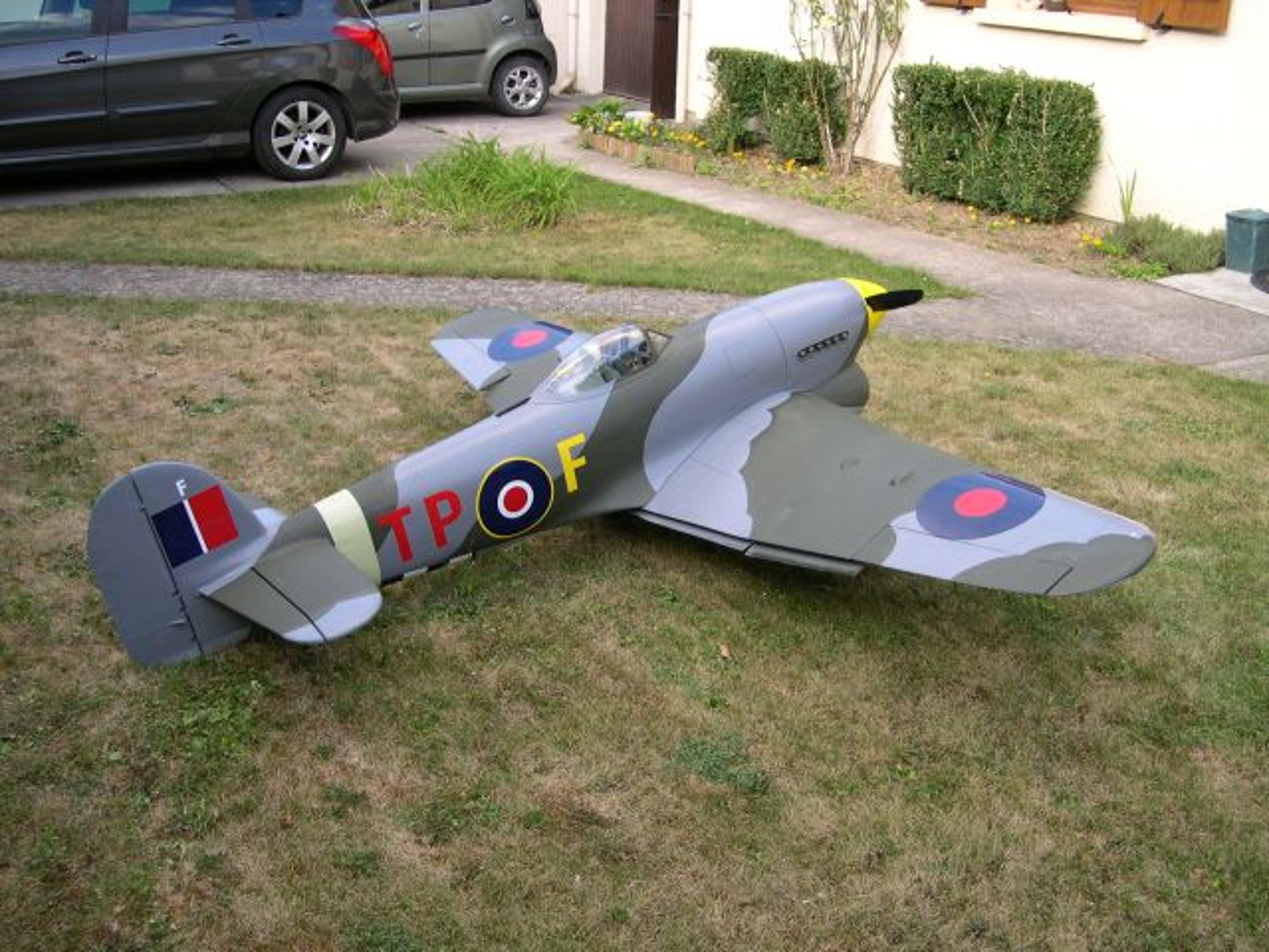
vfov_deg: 37.7
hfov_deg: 49.0
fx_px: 1393
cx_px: 634
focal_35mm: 38
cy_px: 476
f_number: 2.8
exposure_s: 1/153
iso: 100
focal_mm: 8
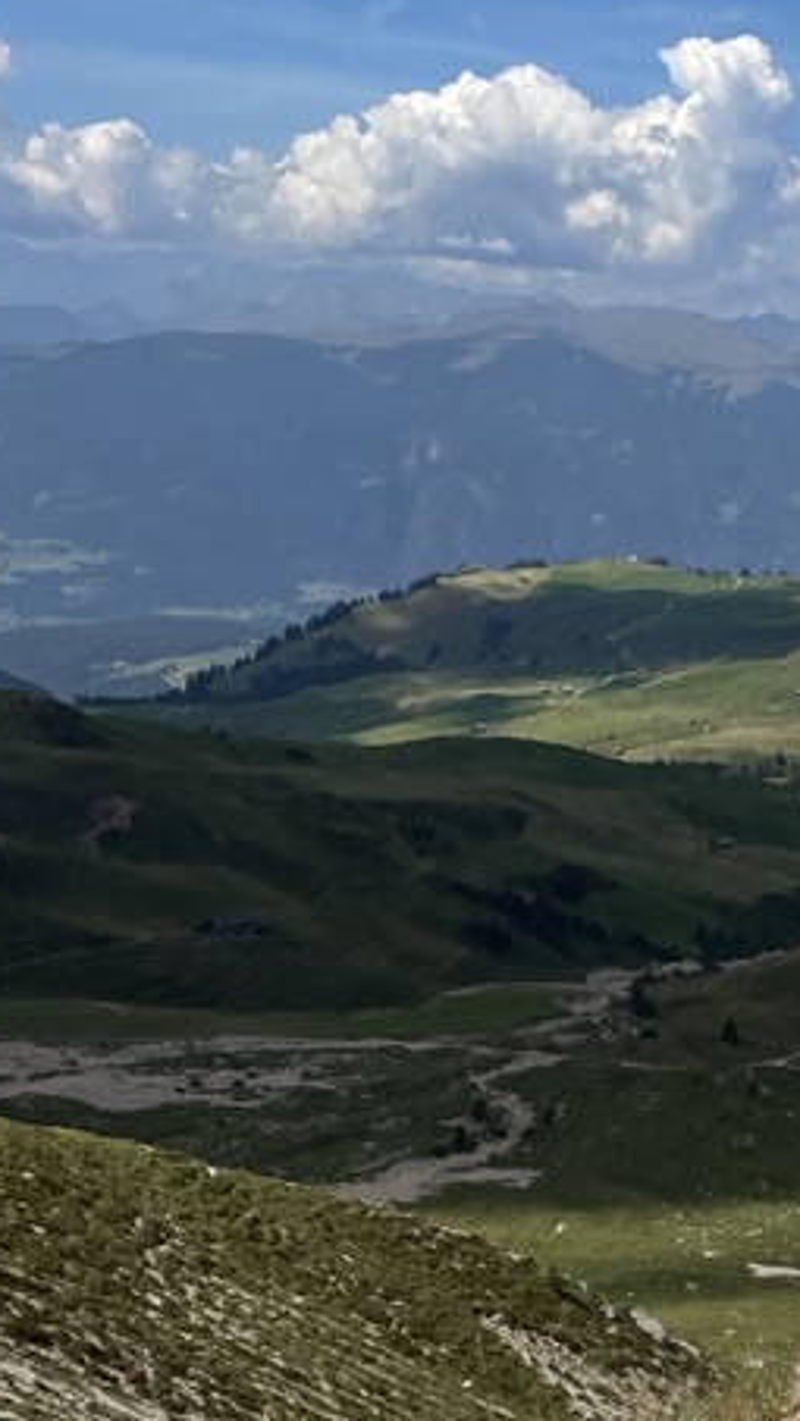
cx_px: 1114
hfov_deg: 17.4
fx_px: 2412
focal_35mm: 64
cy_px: 1142
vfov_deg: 31.9
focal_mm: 4.2
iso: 32
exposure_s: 1/6135
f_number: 1.6
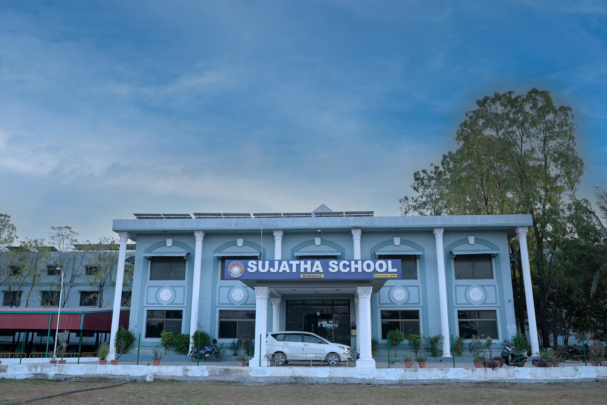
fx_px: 506
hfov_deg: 61.9
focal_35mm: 30
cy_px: 202
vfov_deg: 43.6
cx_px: 304
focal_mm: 20
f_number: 5
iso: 500
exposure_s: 1/250
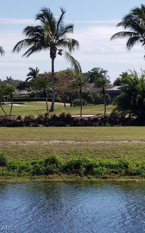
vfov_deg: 27.5
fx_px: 475
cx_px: 139
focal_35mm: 75
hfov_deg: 17.0
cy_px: 116
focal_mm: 6
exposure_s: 1/944
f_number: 2.4
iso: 32
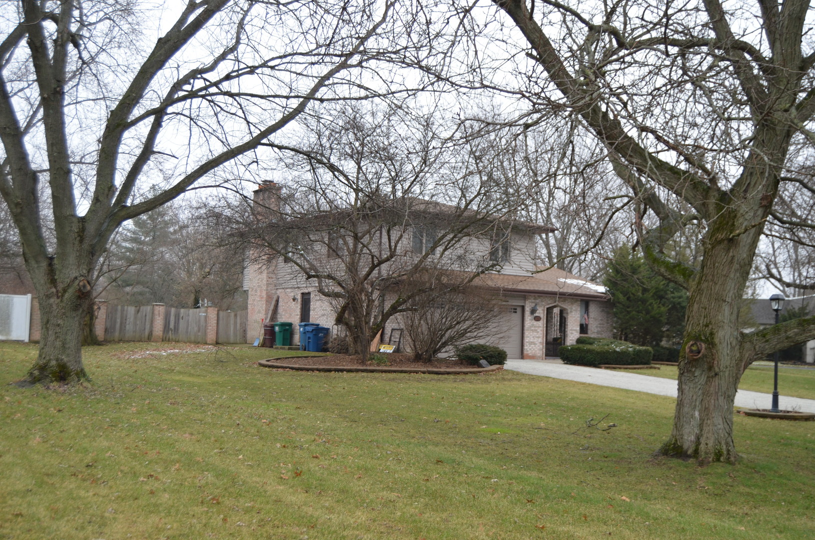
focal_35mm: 39
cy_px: 270
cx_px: 408
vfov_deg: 34.1
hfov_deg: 49.6
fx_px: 881
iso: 400
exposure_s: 1/80
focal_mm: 26
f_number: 4.5
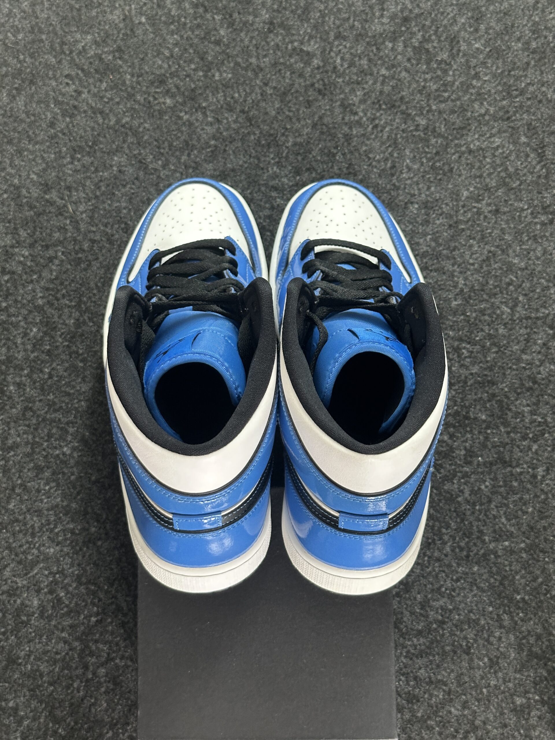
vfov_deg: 39.7
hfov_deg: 30.3
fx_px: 1026
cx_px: 278
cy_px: 370
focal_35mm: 48
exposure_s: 1/33
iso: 320
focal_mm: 6.86
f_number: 1.78
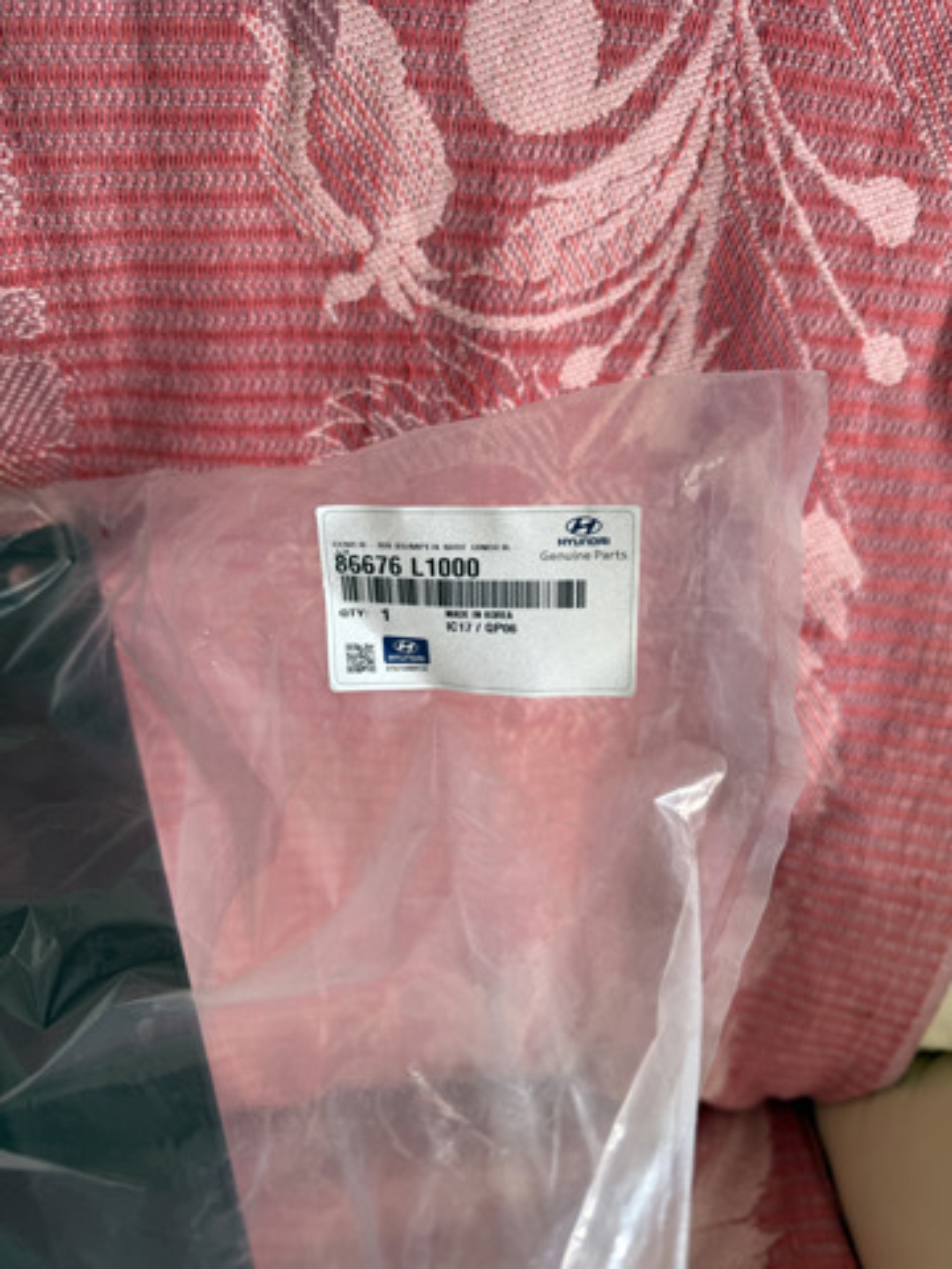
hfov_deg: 56.8
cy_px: 634
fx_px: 880
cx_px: 476
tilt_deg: -51.7
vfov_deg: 71.6
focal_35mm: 24
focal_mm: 6.76
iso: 80
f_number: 1.78
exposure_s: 1/100
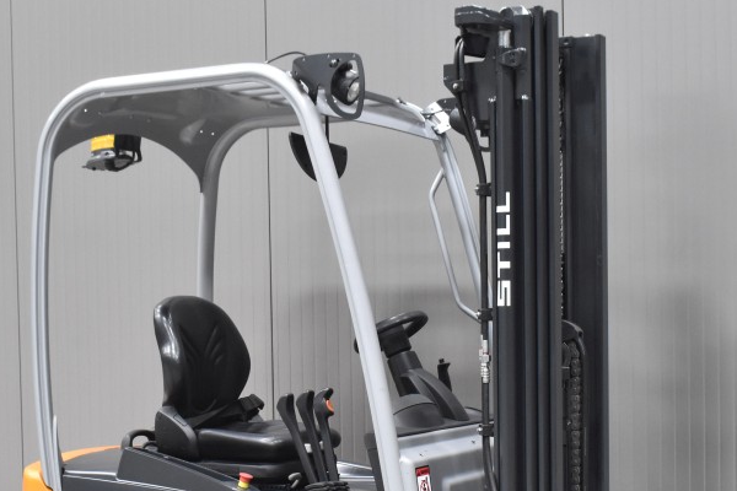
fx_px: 1597
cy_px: 404
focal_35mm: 78
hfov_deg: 26.0
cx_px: 389
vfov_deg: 17.3
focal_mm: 26
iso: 1600
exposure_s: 1/30
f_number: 5
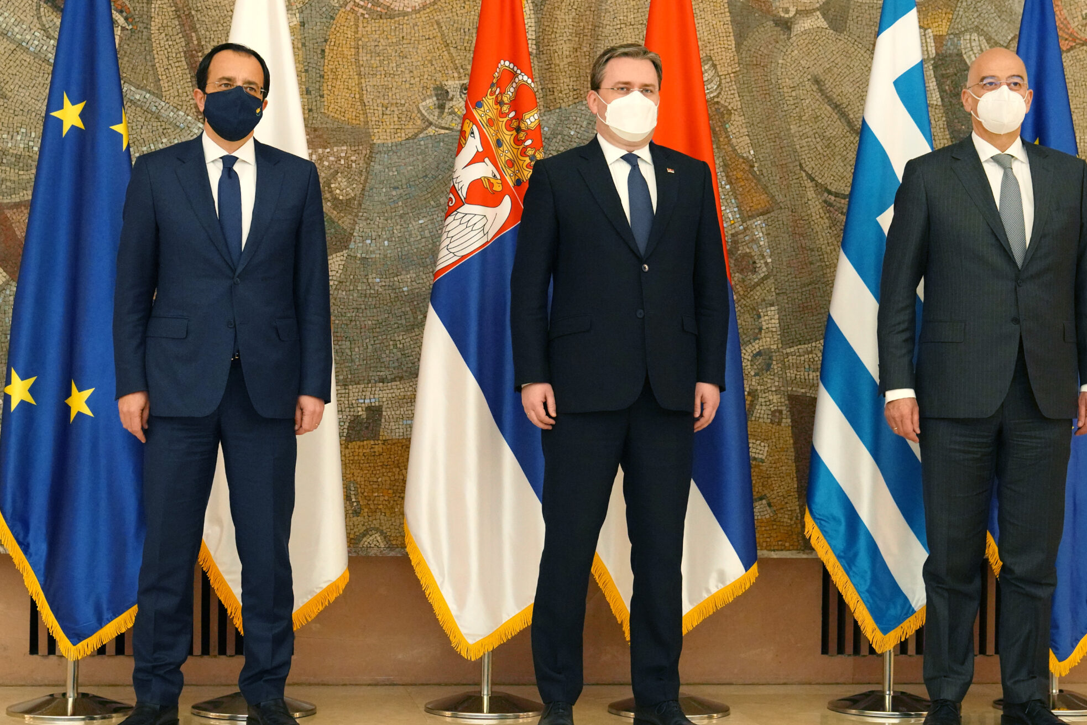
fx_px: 2083
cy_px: 297
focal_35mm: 69
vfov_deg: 19.7
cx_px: 602
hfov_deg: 29.2
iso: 4000
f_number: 3.5
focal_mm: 53
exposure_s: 1/320
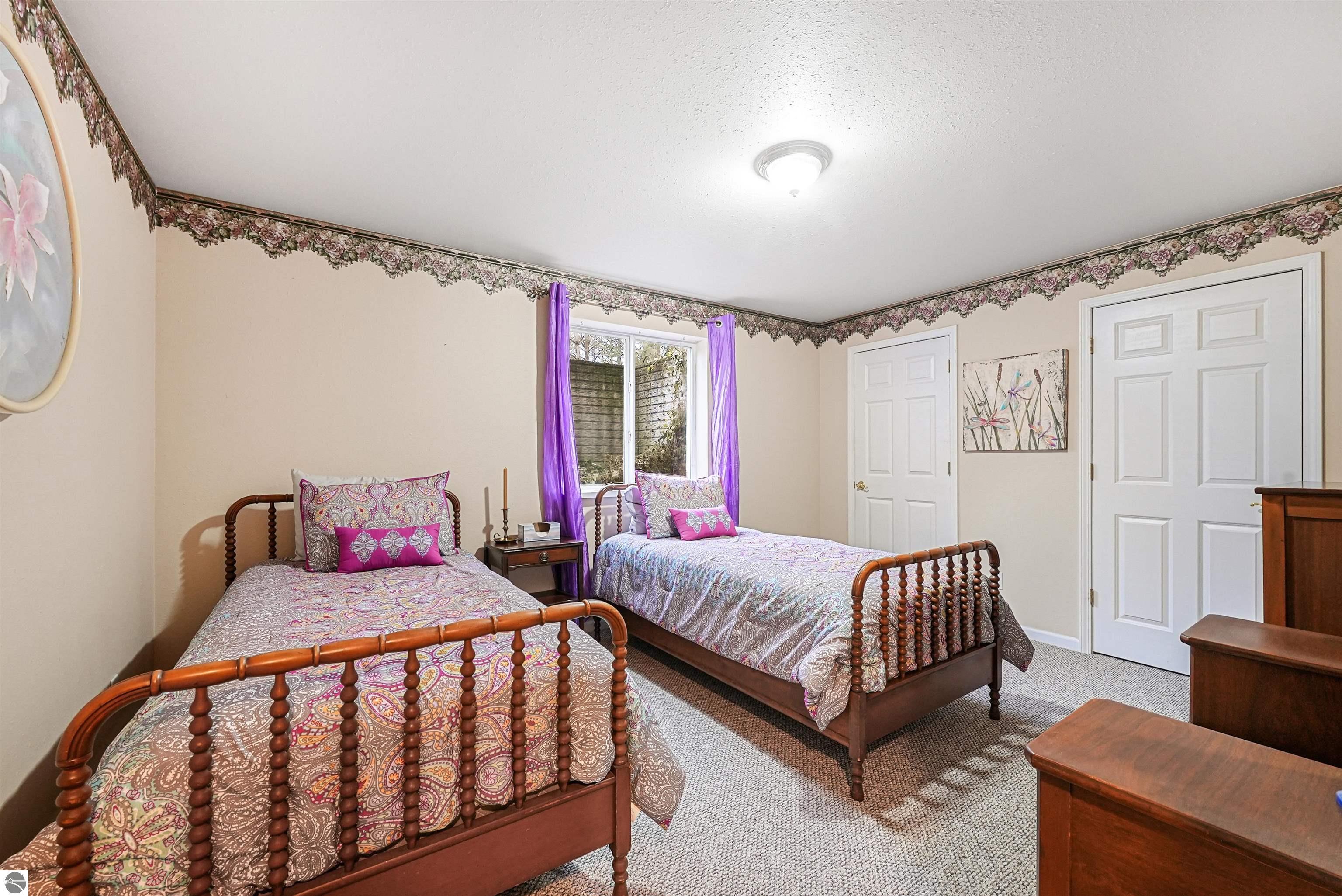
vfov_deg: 81.3
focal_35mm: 14
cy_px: 448
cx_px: 671
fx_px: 522
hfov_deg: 104.2
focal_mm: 14
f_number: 10
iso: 2000
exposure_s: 1/2
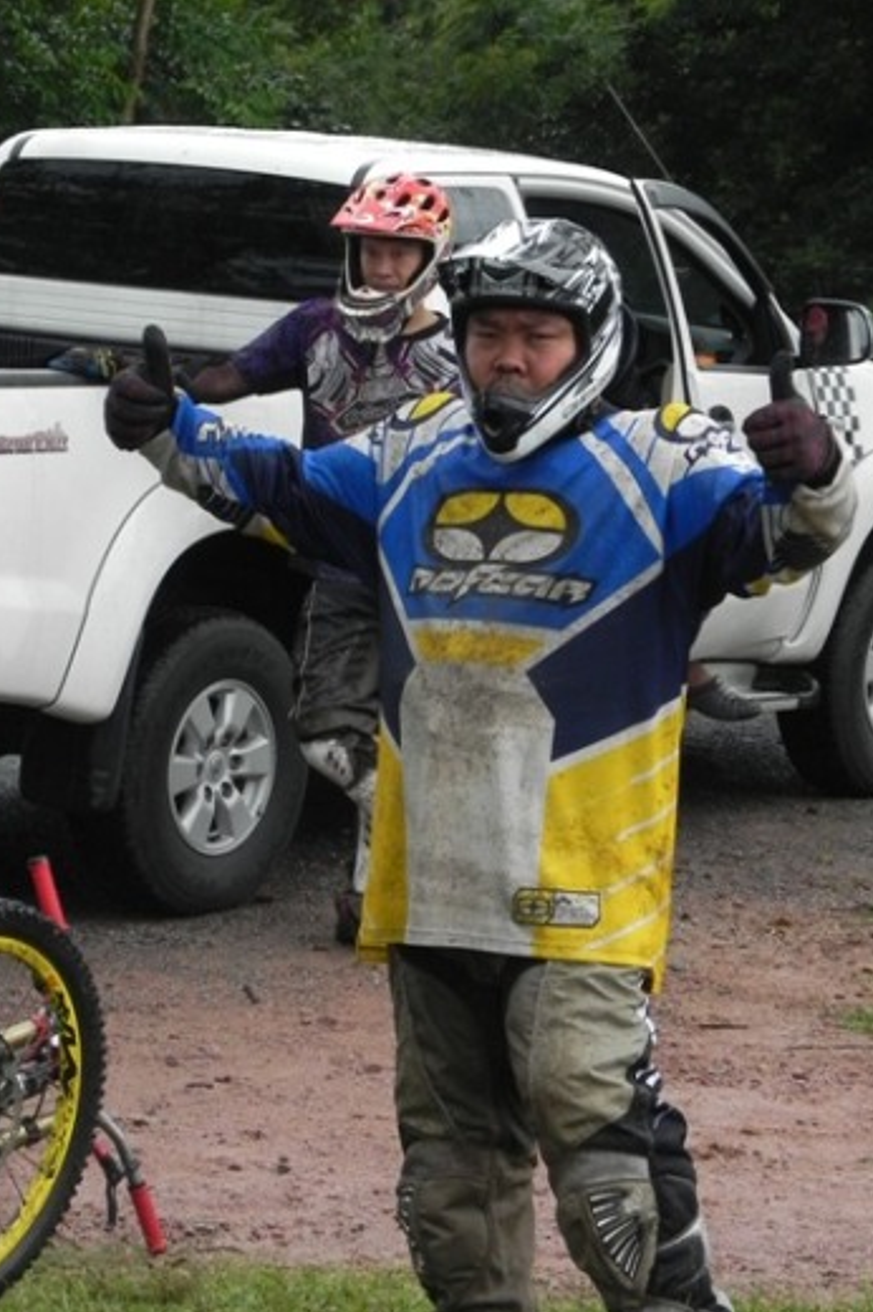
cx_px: 473
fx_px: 5864
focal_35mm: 161
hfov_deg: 8.5
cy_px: 580
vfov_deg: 12.8
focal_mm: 23
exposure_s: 1/240
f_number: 5.6
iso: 160
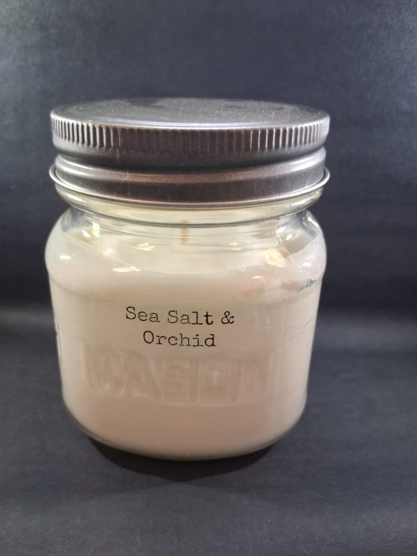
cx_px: 194
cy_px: 280
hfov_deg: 49.7
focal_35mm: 28
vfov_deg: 63.4
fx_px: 450
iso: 400
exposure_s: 1/100
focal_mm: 3.98
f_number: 1.8
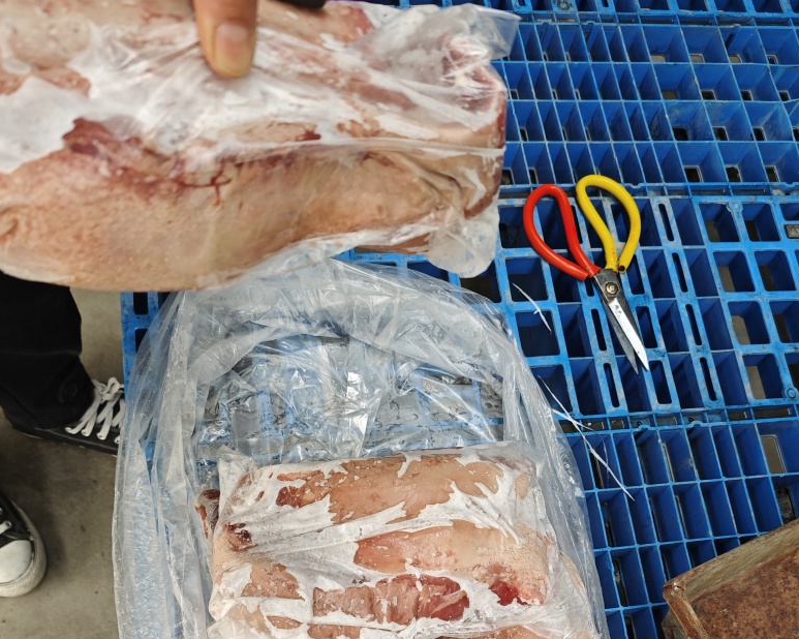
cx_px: 398
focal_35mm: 31
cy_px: 519
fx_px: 733
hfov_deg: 57.2
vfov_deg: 44.6
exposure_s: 1/100
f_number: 1.6
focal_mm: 6.55
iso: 50
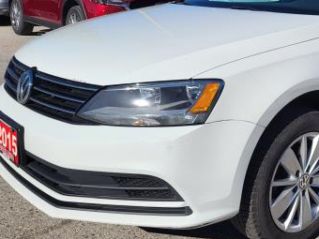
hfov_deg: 37.4
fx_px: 452
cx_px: 260
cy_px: 61
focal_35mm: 49
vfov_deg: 29.2
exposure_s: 1/4873
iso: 40
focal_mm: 5.4
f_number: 1.8
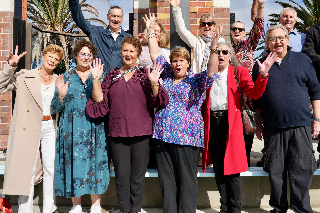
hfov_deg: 59.8
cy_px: 102
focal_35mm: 31
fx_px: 276
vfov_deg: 42.3
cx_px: 193
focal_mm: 24
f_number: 9
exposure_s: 1/250
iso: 100
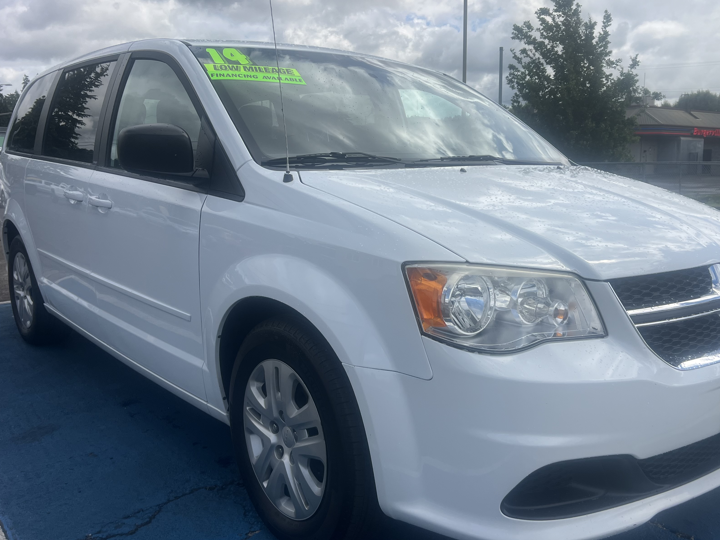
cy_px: 258
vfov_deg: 42.9
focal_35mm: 33
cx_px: 407
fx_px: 686
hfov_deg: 55.2
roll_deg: -0.2
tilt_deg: -9.5
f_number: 1.5
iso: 50
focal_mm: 5.7
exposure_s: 1/5076
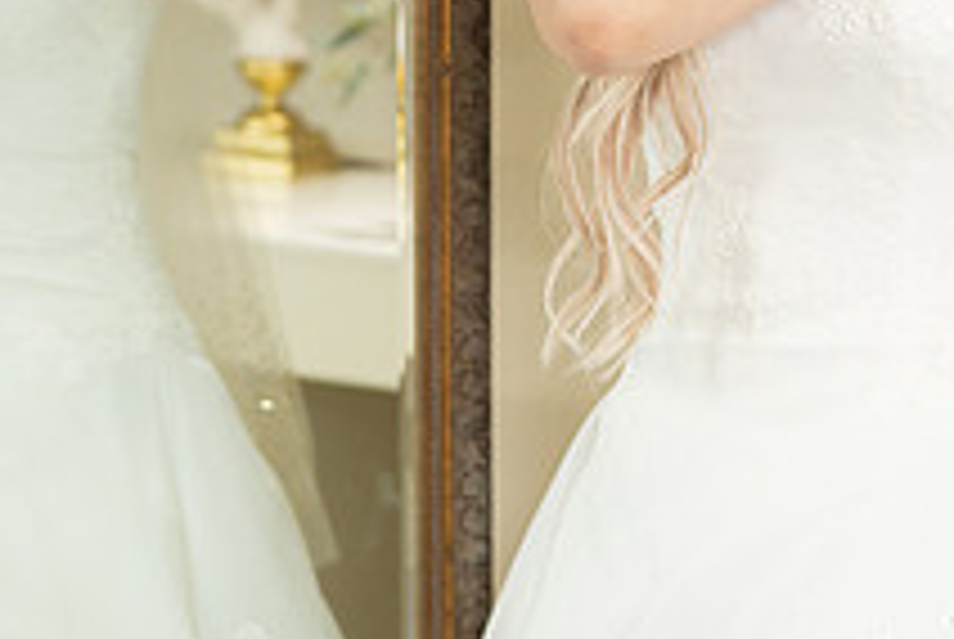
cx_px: 690
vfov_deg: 9.1
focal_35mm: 148
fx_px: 3927
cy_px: -242
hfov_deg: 13.8
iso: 500
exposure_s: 1/250
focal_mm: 50
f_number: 2.2
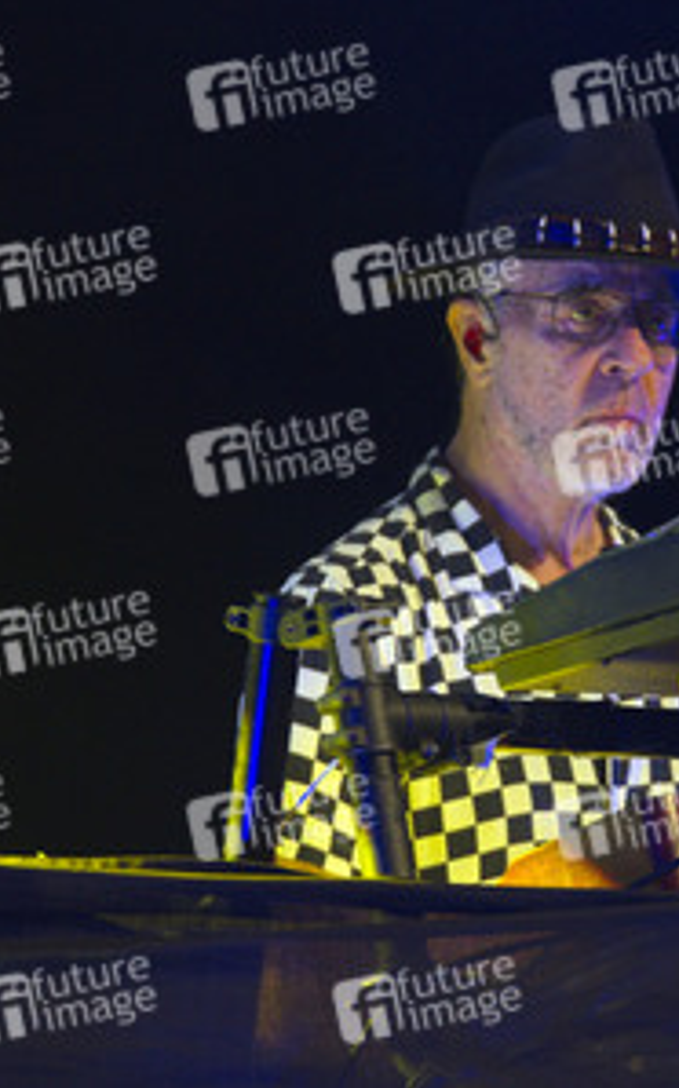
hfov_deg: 2.8
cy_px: 544
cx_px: 695
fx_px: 13722
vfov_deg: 4.5
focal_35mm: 463
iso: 1600
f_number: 2.8
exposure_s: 1/200
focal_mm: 300
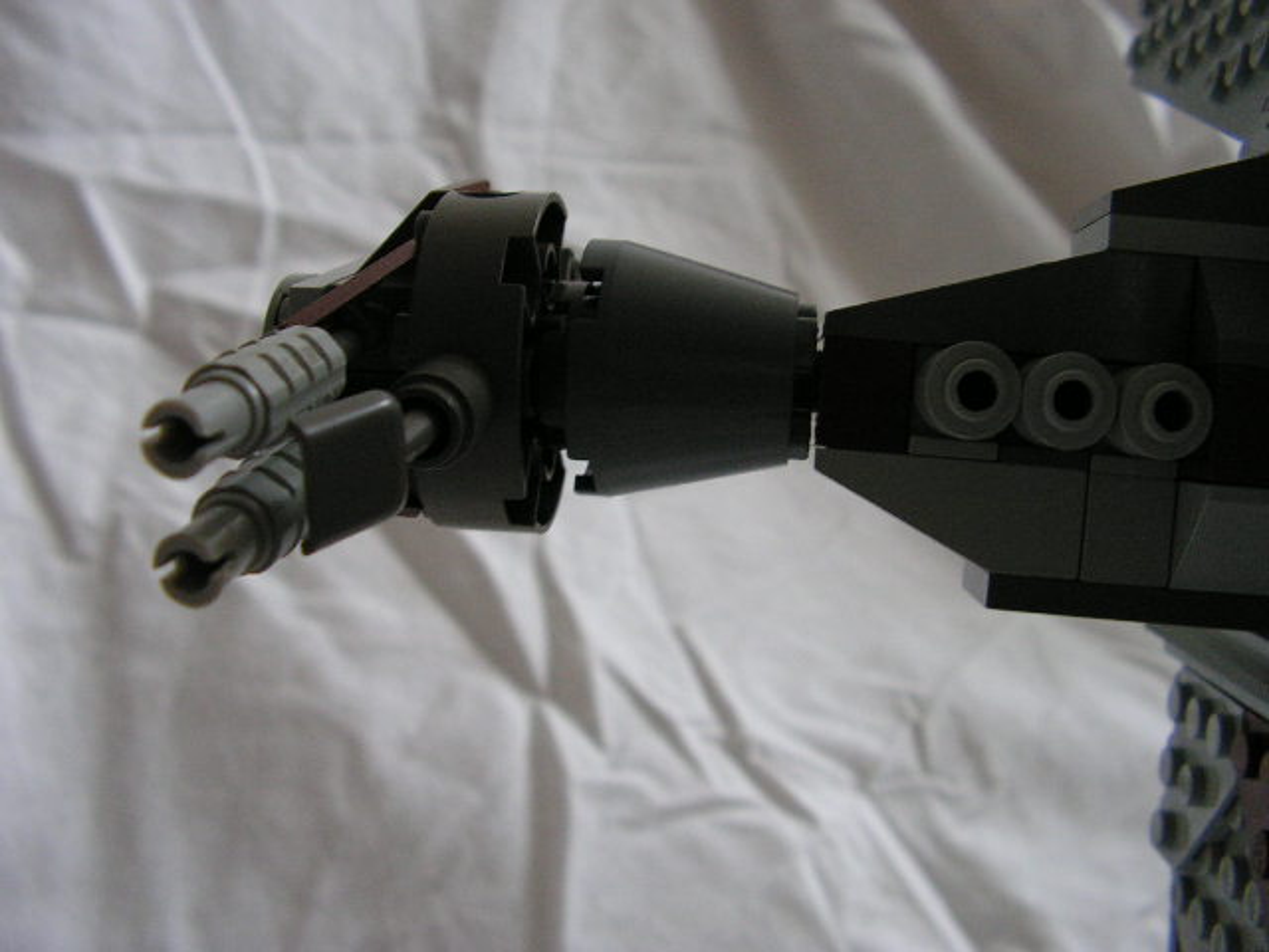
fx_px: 1320
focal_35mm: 36
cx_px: 634
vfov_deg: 39.7
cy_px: 476
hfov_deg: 51.4
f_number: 3.2
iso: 125
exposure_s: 1/40
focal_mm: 6
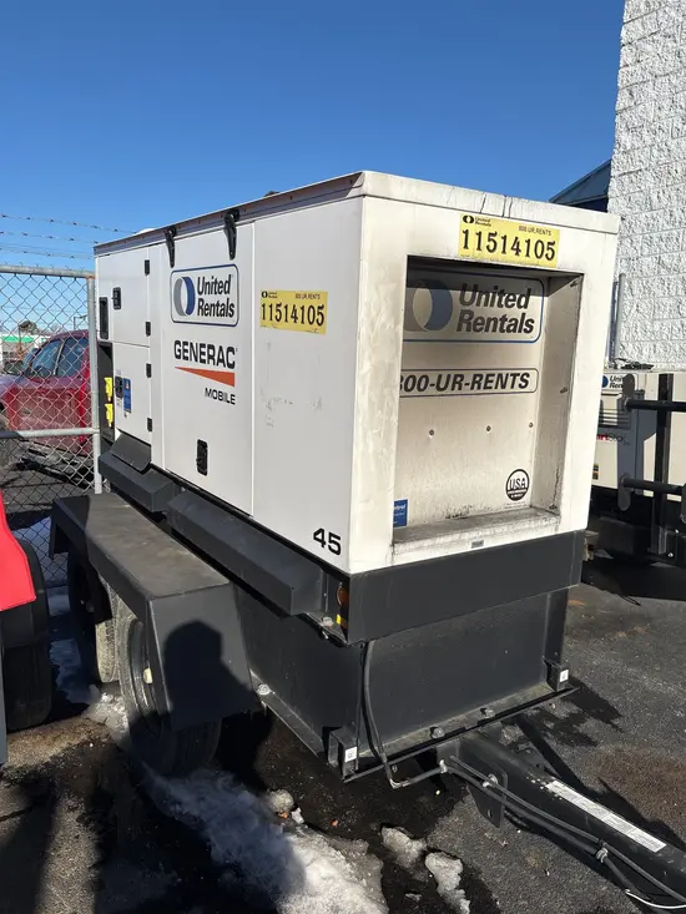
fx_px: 687
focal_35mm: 26
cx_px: 343
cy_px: 457
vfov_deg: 67.3
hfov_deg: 53.1
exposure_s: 1/6329
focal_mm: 5.96
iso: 50
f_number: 1.6
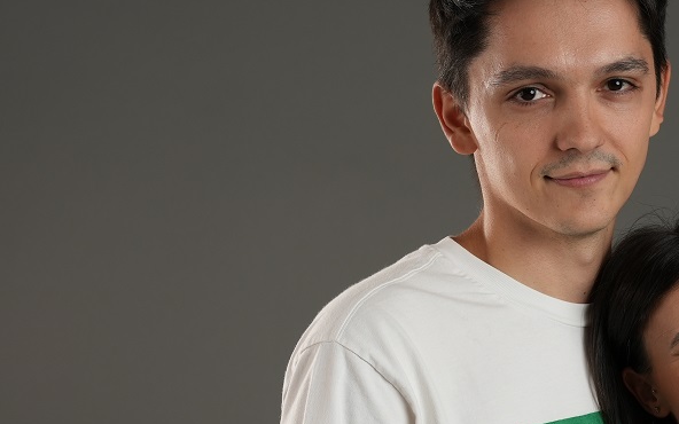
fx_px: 2628
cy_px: 424
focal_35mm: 142
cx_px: 567
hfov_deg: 14.6
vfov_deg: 9.2
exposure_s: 1/160
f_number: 7.1
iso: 250
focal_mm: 55
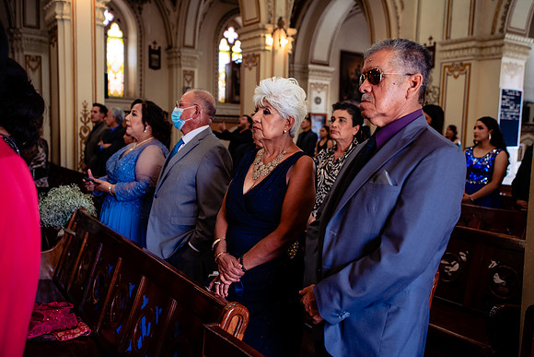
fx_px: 519
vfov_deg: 37.9
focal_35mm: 35
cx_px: 267
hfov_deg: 54.4
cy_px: 178
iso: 1250
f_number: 3.2
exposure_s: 1/320
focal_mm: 35
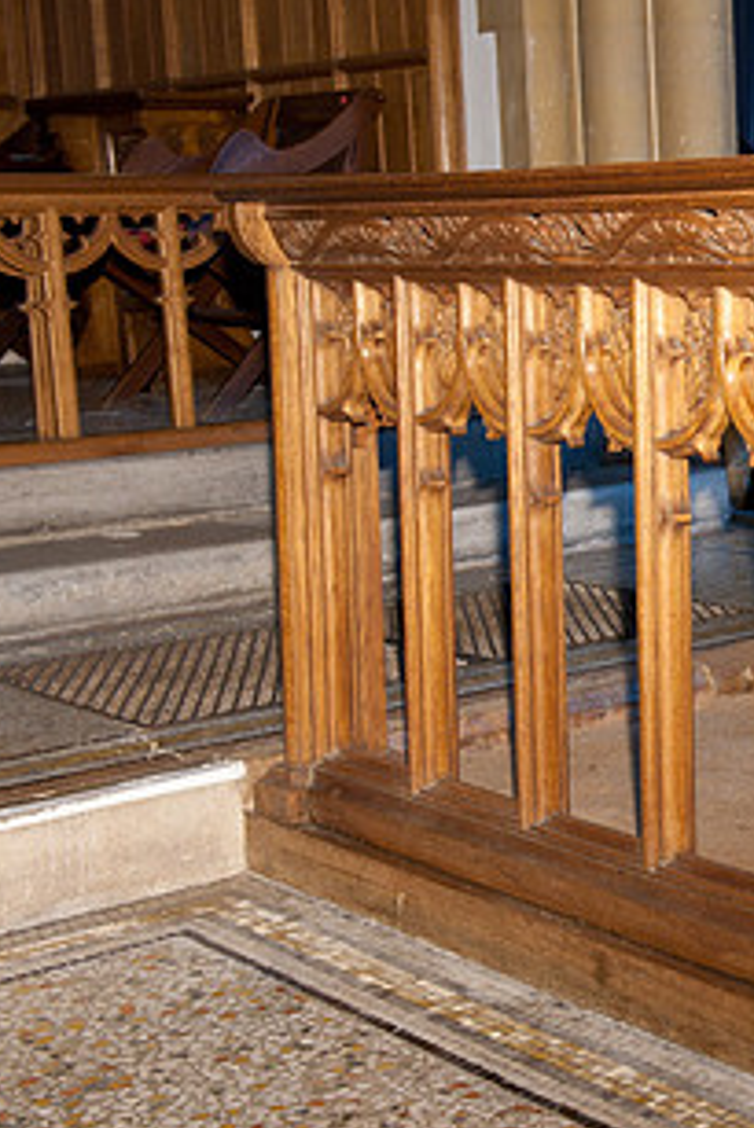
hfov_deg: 19.1
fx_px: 2071
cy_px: 518
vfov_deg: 30.5
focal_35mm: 66
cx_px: 978
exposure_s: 1/60
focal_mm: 35
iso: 1000
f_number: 10
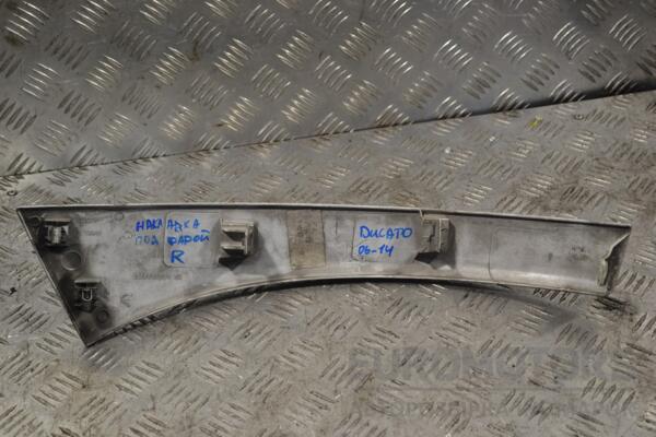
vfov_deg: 21.6
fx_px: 1148
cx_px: 328
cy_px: 218
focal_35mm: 63
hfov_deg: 31.9
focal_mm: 42
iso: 400
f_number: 5.6
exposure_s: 1/125
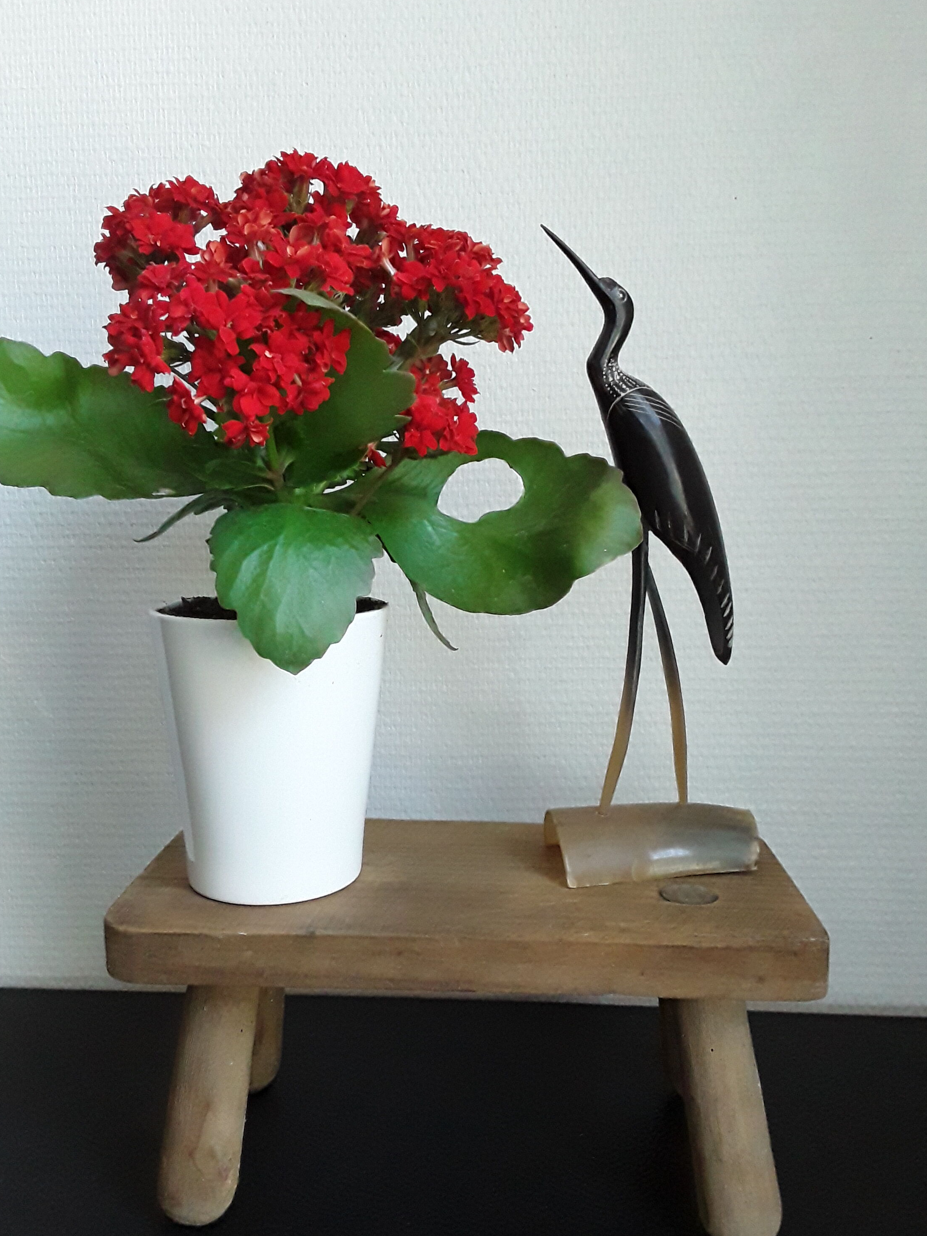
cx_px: 457
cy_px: 627
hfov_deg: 46.8
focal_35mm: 30
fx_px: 1071
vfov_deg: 60.0
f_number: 1.9
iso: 400
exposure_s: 1/195
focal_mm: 2.91
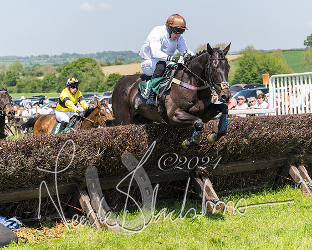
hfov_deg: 20.2
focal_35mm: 95
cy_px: 123
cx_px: 173
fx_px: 874
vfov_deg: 16.2
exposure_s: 1/800
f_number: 5
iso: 200
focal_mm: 70
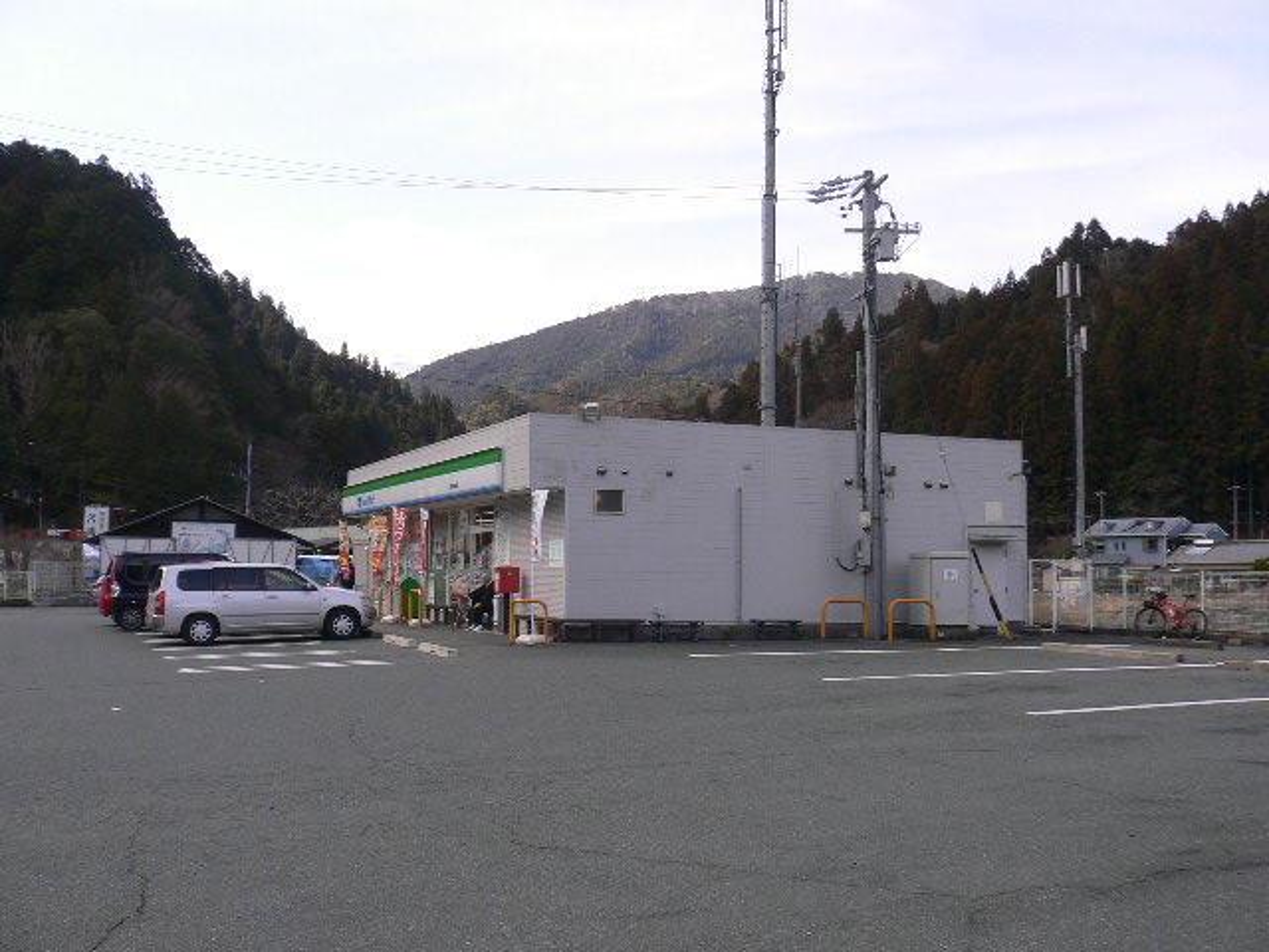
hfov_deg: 52.6
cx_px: 634
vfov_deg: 40.7
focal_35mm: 35
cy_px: 476
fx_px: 1283
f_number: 5.6
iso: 100
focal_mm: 5.8
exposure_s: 1/250
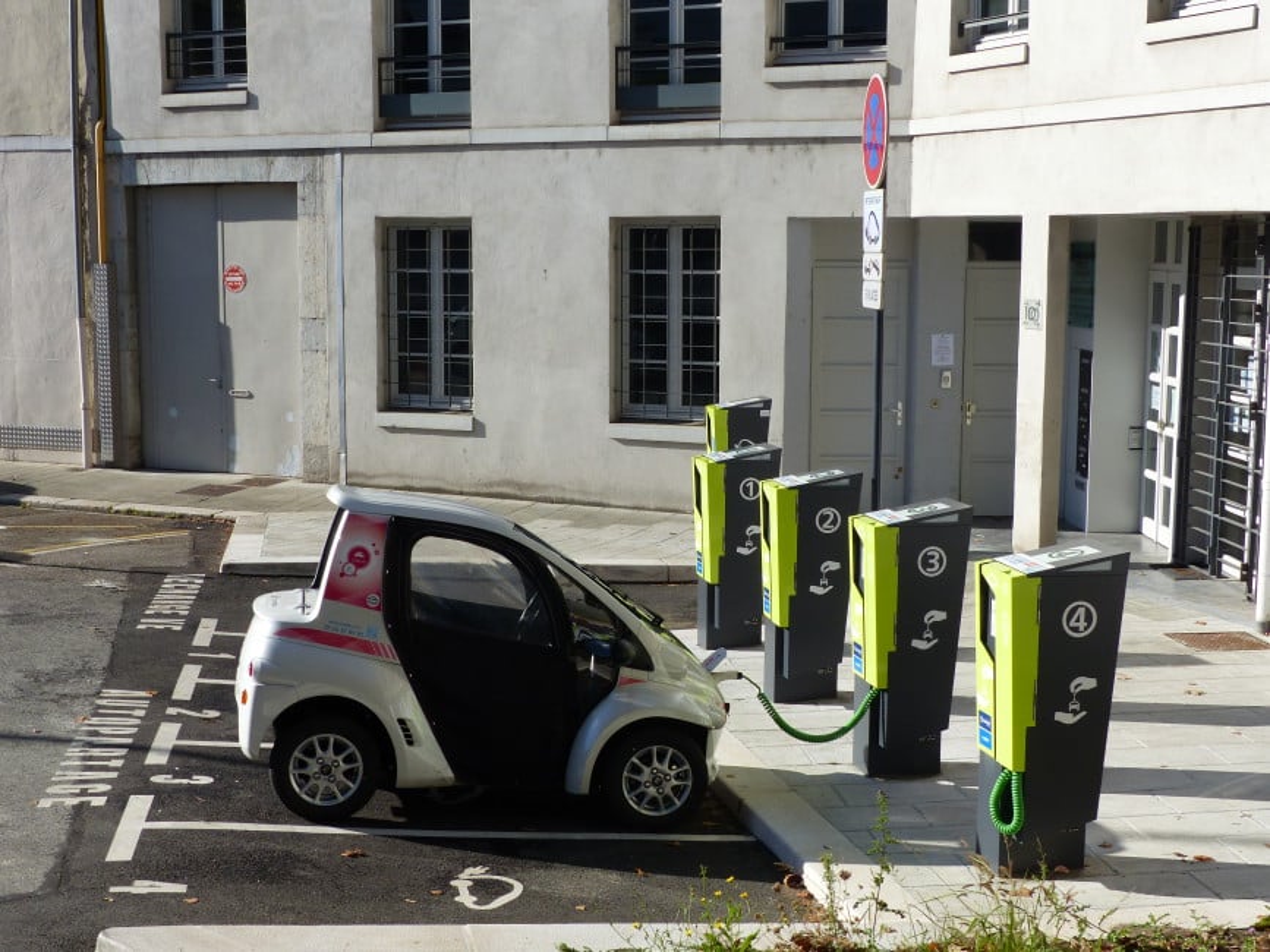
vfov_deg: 29.1
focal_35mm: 50
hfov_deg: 38.2
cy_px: 476
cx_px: 635
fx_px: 1834
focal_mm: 9.1
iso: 100
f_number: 4
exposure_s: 1/800
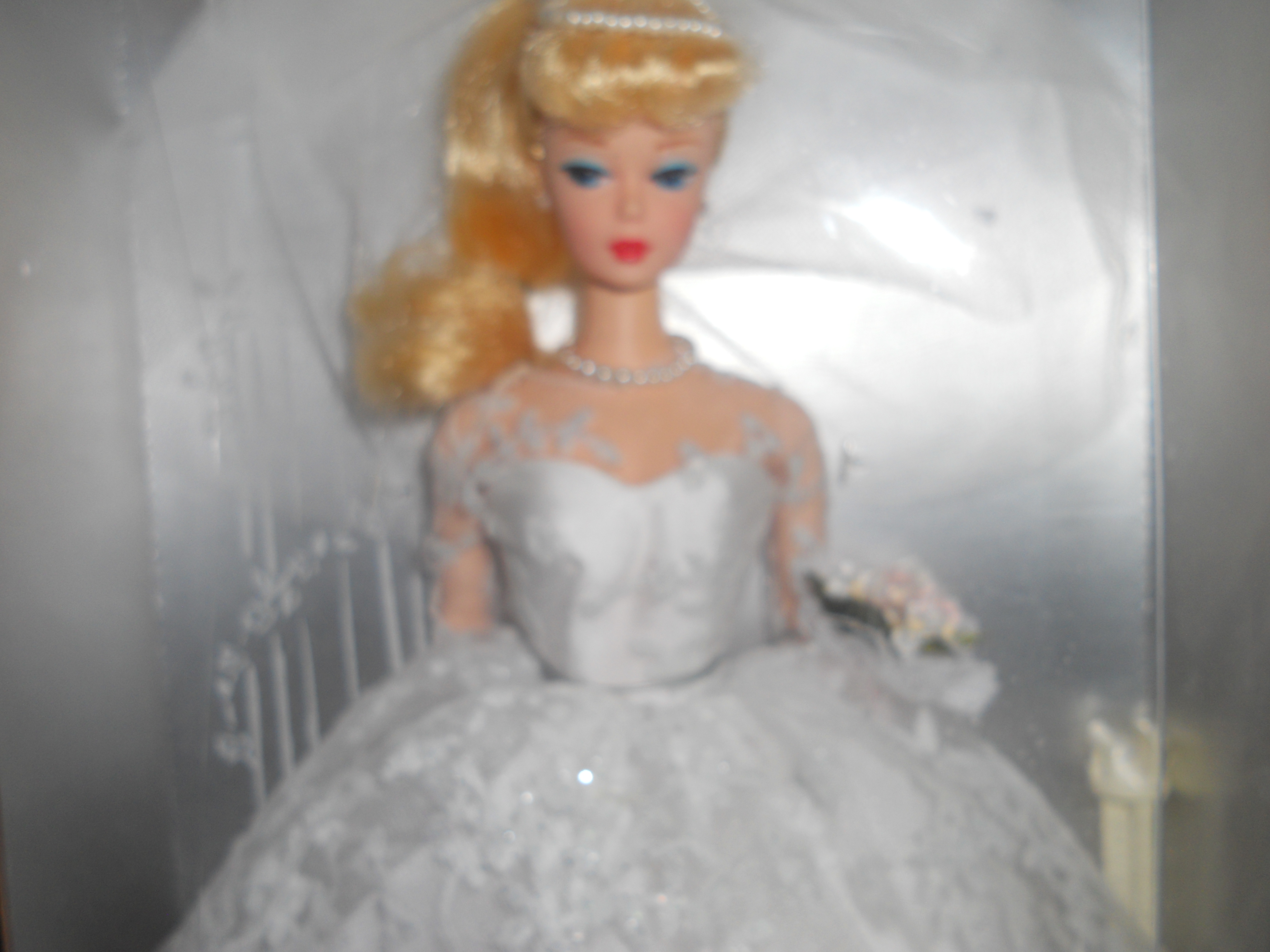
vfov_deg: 44.2
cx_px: 635
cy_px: 476
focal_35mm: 32
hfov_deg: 56.8
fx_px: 1174
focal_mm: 5.8
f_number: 8.8
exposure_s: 1/25
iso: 80
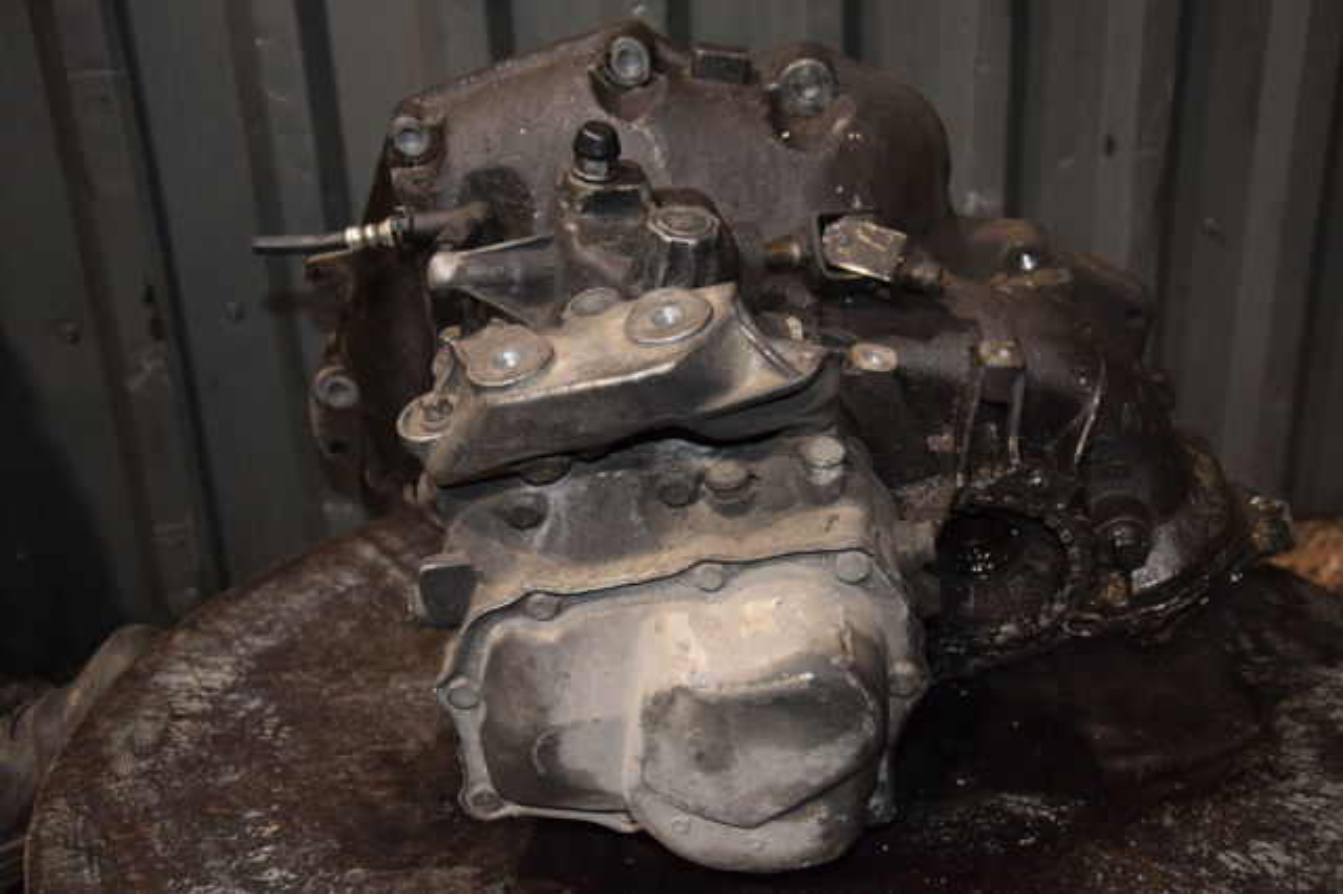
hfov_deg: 41.1
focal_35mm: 48
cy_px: 447
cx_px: 672
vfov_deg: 28.0
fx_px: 1790
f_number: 5
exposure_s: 1/60
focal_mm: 32
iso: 800
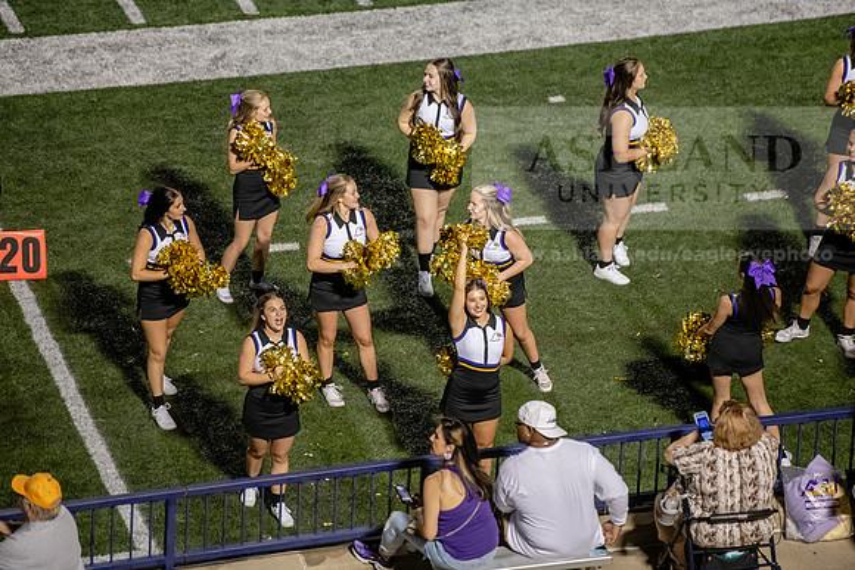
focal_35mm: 200
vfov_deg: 6.9
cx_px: 428
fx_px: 4751
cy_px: 285
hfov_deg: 10.3
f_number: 3.2
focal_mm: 200
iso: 4000
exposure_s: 1/400
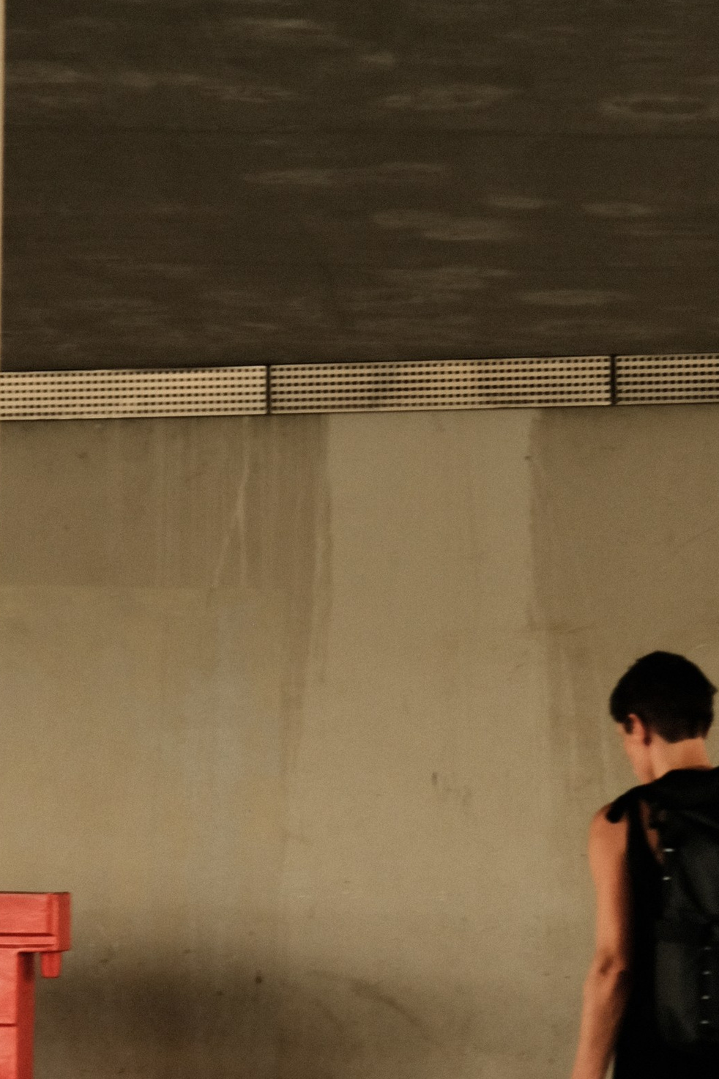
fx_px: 6560
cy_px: 684
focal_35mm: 219
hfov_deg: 6.3
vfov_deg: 9.4
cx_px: 611
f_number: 3.6
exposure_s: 1/125
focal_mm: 56
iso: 800
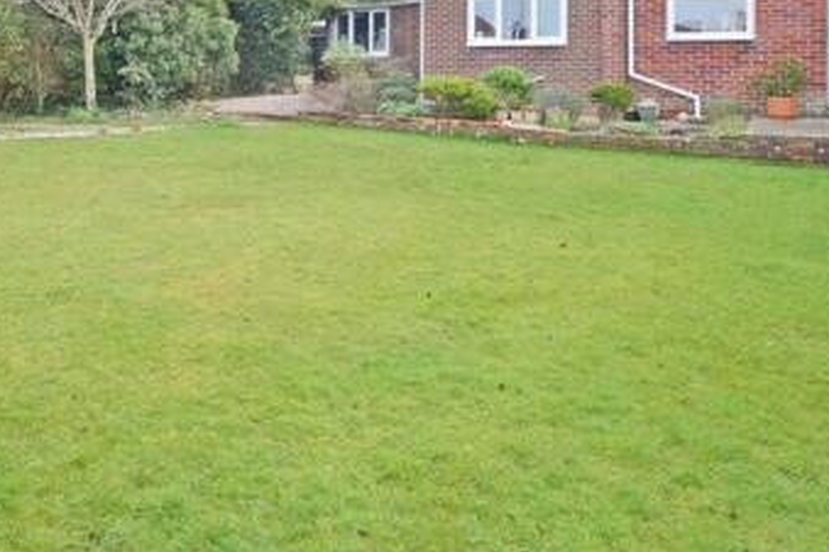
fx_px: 668
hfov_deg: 62.9
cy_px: 57
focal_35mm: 29
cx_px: 318
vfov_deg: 41.5
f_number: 9
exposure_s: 1/320
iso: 400
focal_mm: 10
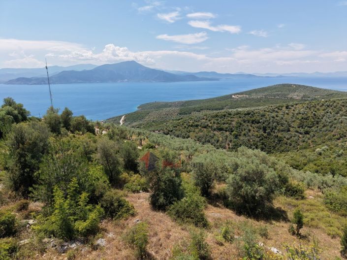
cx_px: 174
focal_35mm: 24
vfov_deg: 56.8
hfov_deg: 71.6
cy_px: 130
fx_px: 240
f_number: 1.8
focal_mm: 8.67
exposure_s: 1/6000
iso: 300
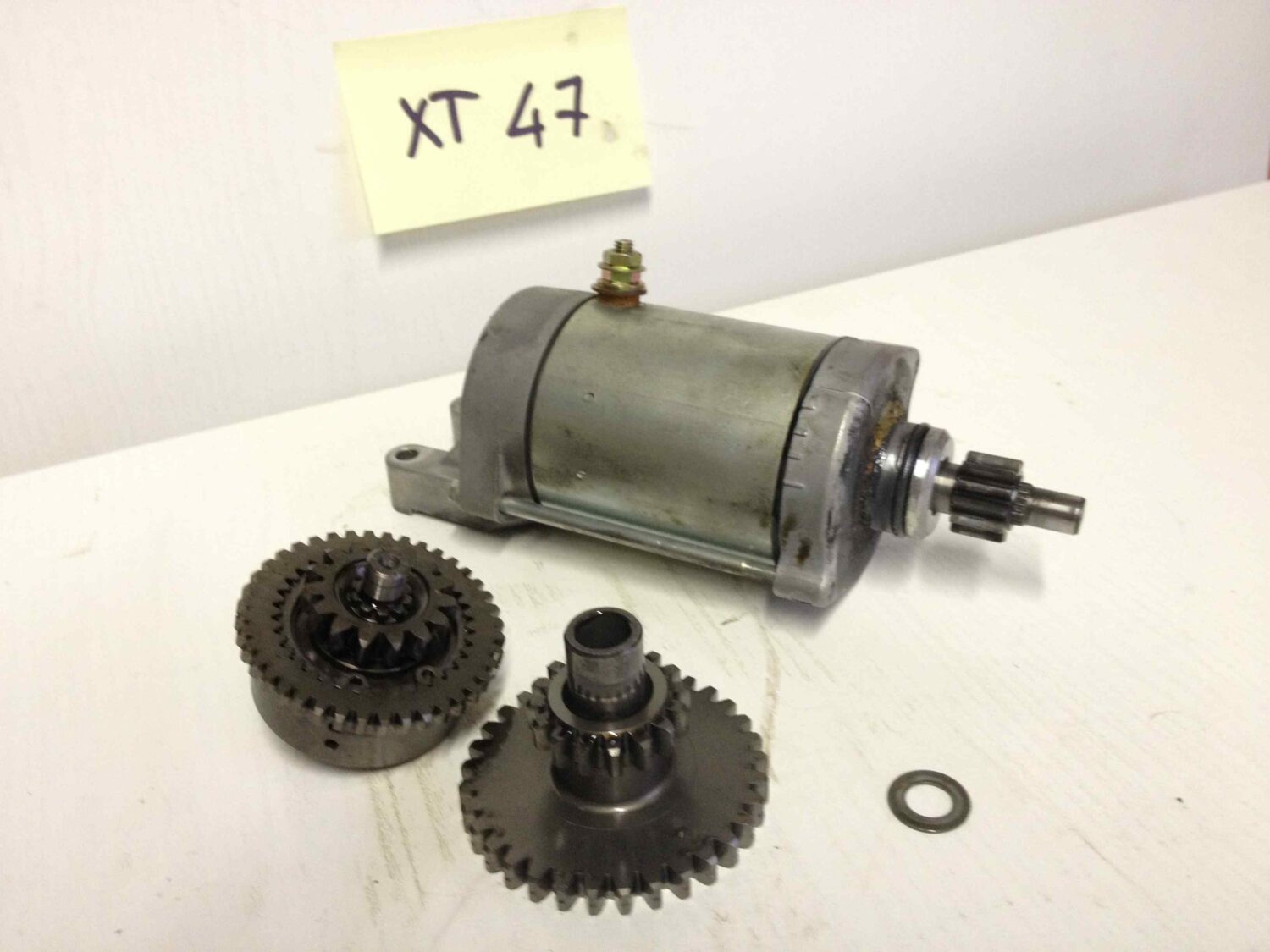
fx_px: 1284
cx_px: 635
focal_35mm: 35
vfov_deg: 40.7
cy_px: 476
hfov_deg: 52.6
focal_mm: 4.28
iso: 160
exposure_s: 1/20
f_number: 2.4
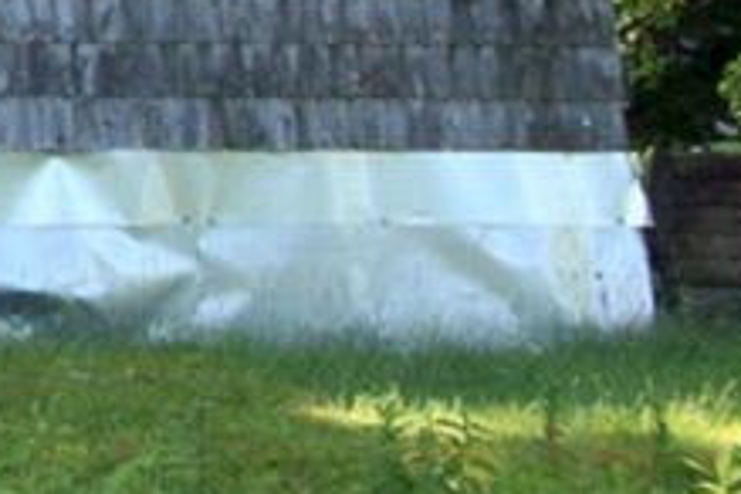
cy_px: -565
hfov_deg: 8.1
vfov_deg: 5.9
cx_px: -1245
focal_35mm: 226
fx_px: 4651
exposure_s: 1/250
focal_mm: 22
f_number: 8
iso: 220
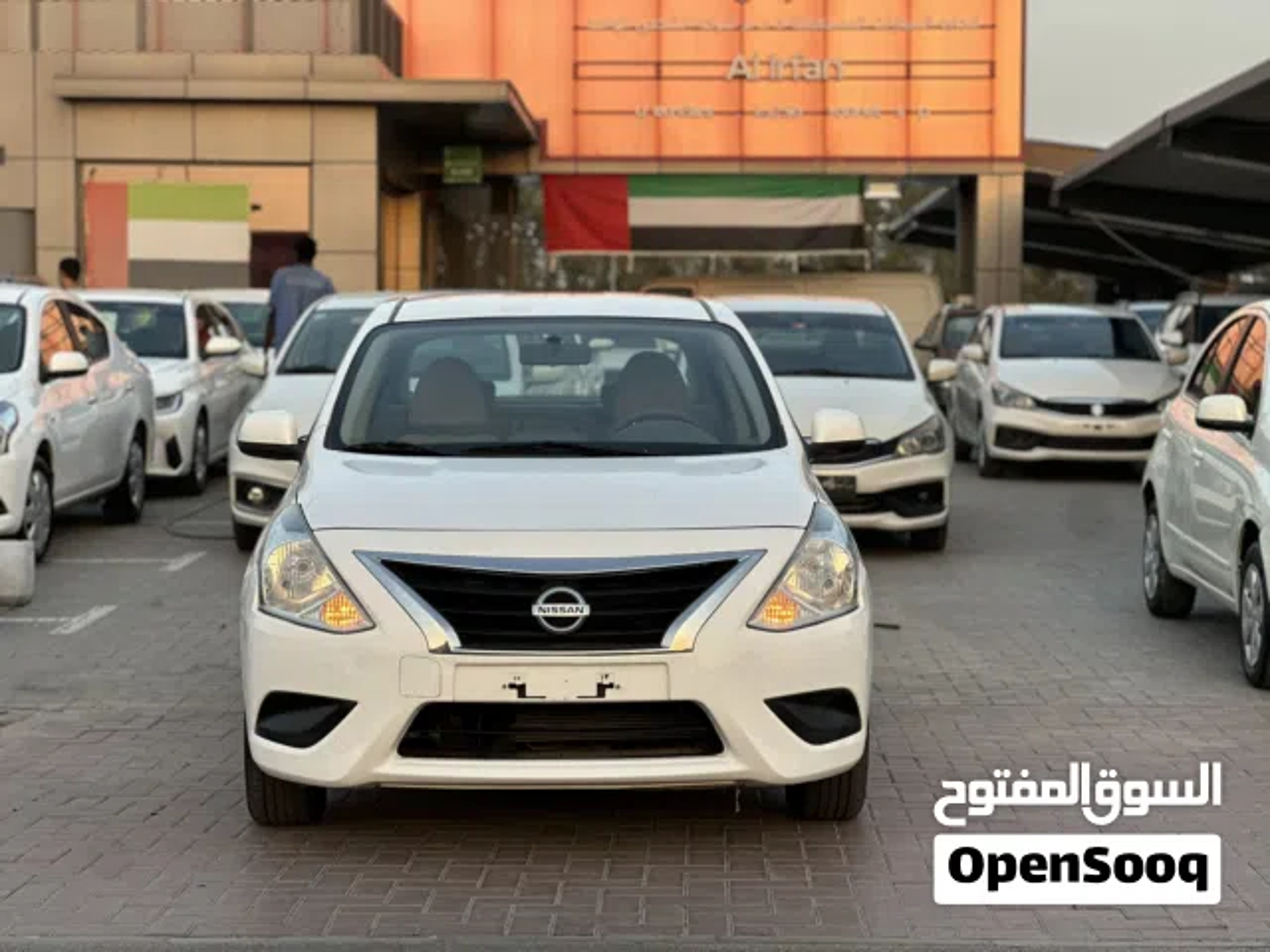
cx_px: 635
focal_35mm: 77
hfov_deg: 25.3
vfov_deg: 19.1
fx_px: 2825
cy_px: 476
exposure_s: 1/121
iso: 50
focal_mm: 9
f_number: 2.8
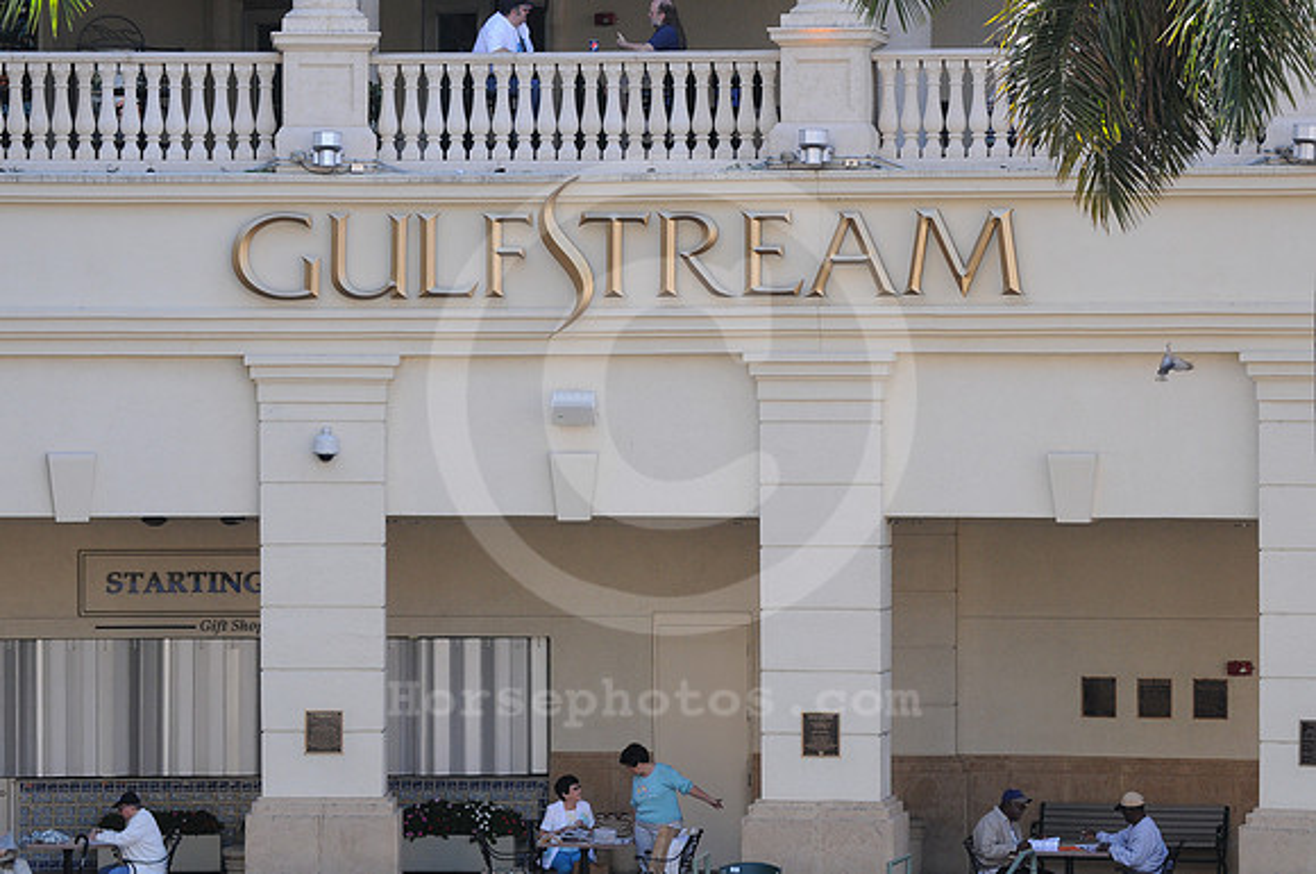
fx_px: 5366
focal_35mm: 147
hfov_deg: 14.0
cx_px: 658
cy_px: 437
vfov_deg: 9.3
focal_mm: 98
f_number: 4.5
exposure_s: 1/640
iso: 500
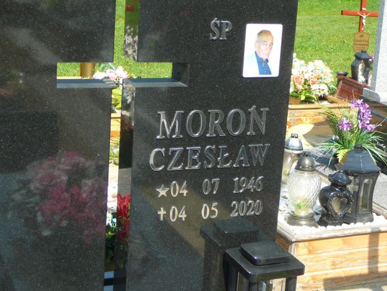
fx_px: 794
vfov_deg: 20.7
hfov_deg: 27.4
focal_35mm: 71
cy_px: 146
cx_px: 194
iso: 80
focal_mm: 10.5
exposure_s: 1/400
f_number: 3.7
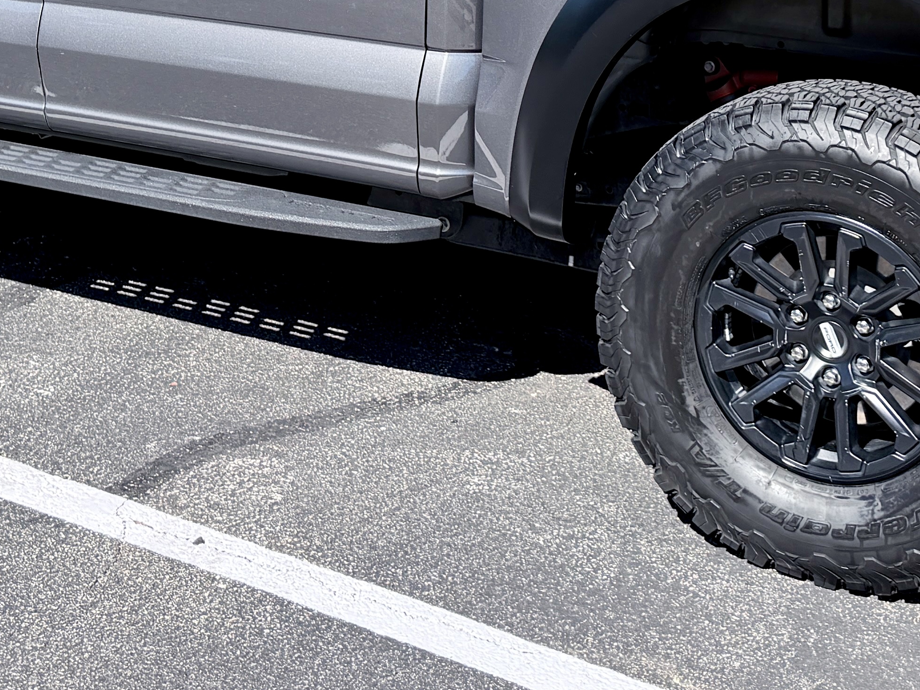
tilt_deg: -4.6
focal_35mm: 70
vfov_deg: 19.5
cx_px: 413
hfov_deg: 27.8
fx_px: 1861
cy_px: -186
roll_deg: -2.6
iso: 80
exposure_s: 1/2801
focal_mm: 6.76
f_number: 1.78
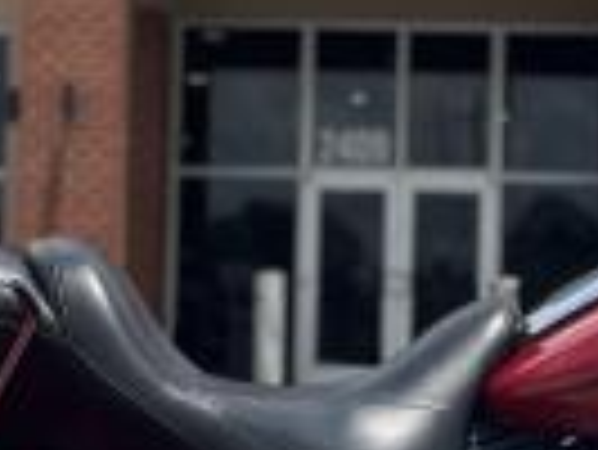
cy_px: 176
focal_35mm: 156
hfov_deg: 12.6
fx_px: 2697
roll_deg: -0.2
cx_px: 396
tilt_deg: +4.3
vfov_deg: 9.5
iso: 50
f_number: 1.6
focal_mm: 5.1
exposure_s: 1/3745
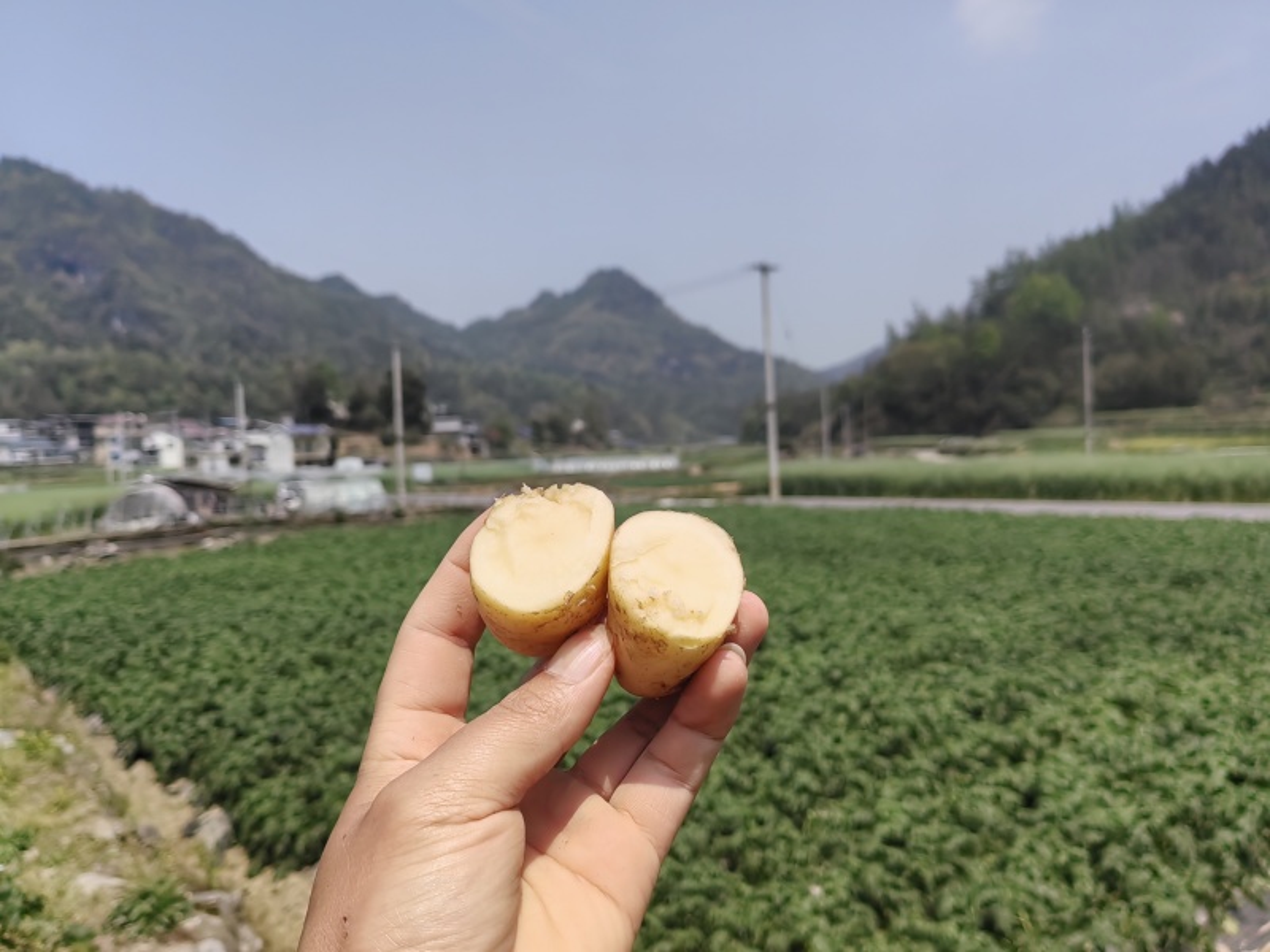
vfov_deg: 51.4
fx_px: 991
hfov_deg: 65.3
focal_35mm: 27
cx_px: 635
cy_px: 476
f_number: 1.9
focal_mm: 5.52
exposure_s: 1/5155
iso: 50
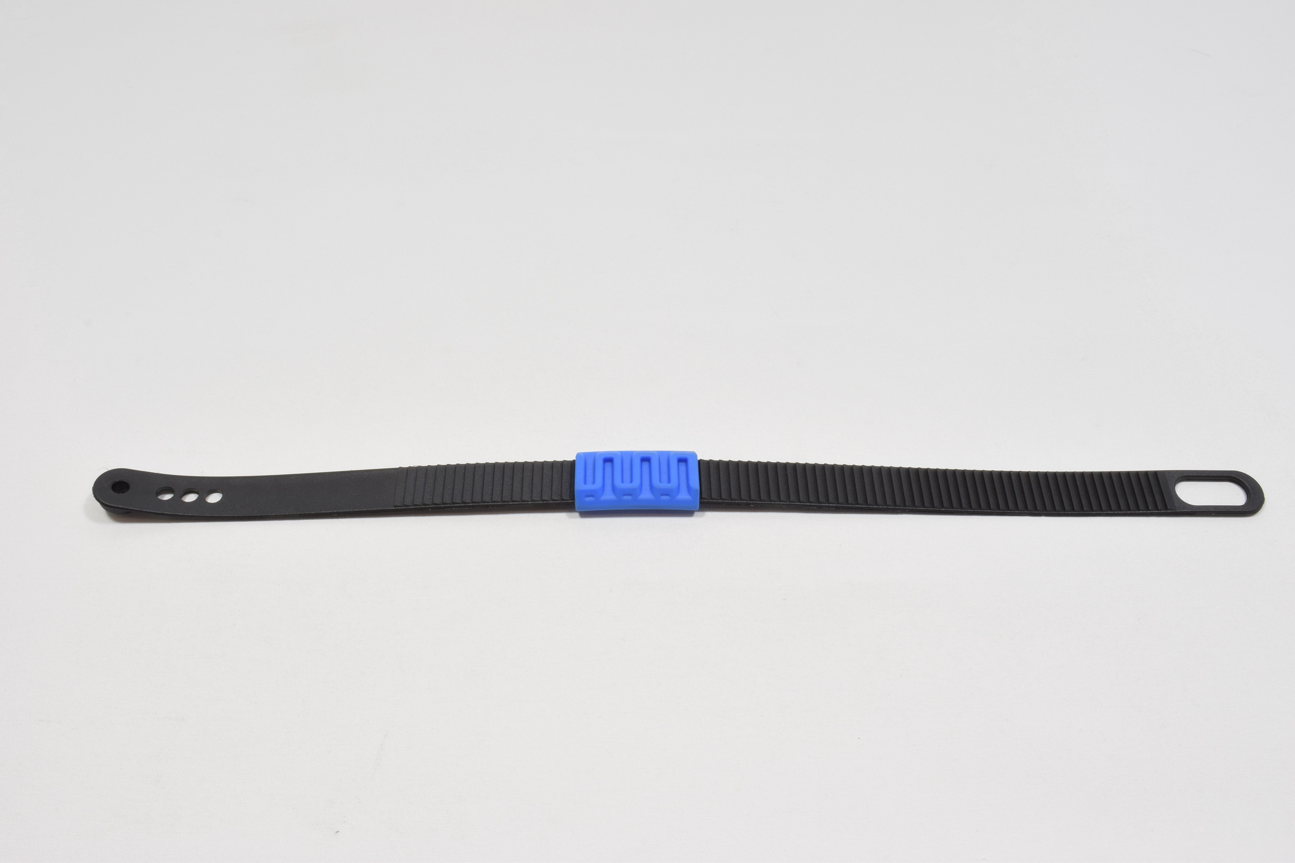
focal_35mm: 32
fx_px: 1133
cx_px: 648
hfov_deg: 59.5
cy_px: 432
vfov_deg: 41.7
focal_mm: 21
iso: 100
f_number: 25
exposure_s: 1
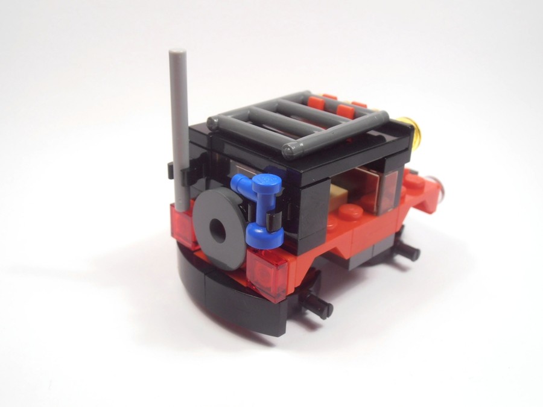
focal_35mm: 37
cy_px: 204
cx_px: 272
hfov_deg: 50.1
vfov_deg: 38.7
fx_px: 580
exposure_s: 1/60
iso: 80
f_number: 3.9
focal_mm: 6.61
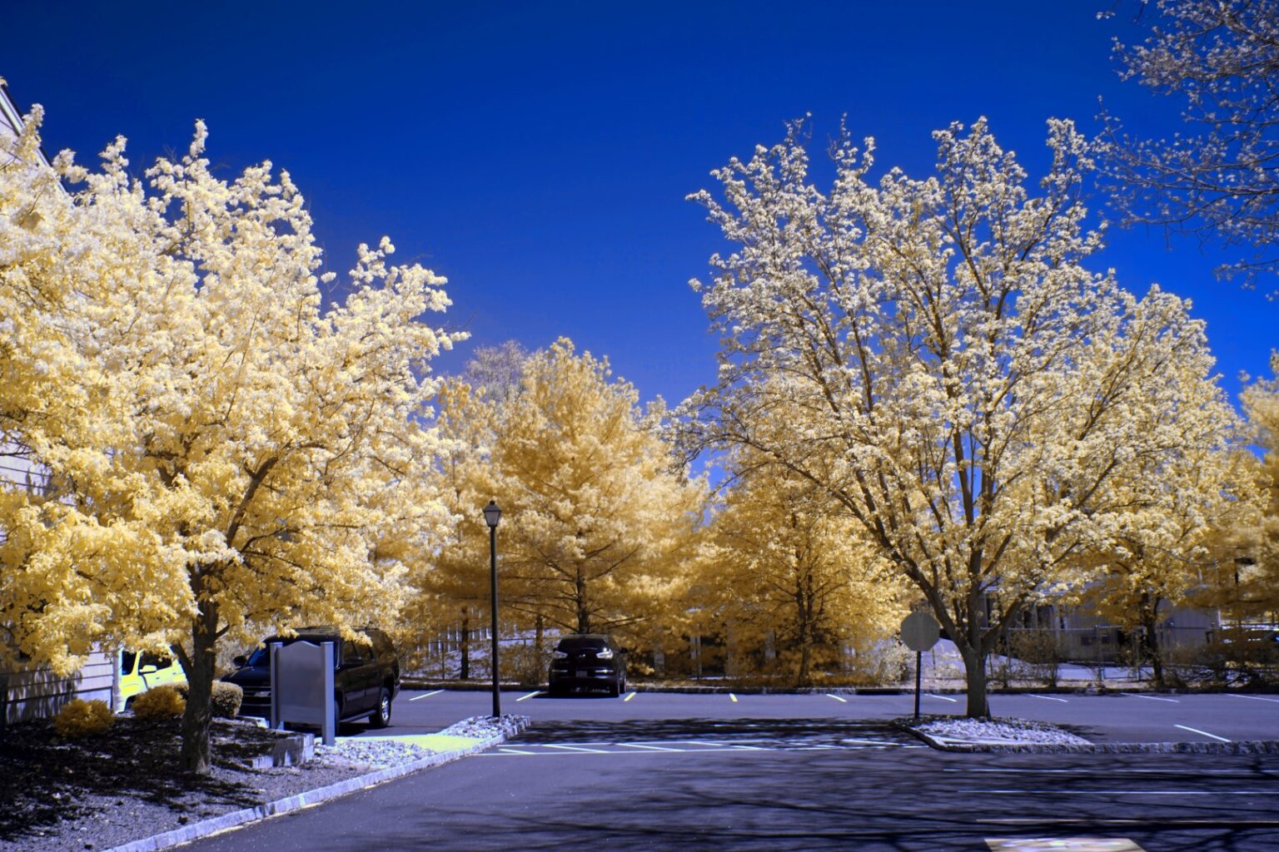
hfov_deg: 47.4
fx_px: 1457
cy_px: 426
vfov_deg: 32.6
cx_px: 640
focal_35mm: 41
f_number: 10
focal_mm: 41
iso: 50
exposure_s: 1/50
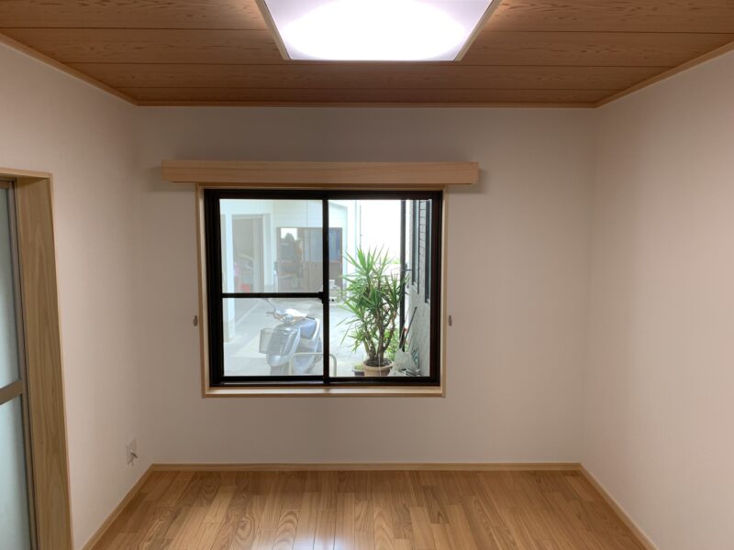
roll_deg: +0.5
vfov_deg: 53.1
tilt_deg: -6.4
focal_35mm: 26
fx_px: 551
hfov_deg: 67.3
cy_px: 275
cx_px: 367
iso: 80
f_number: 1.8
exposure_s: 1/120
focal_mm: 4.25
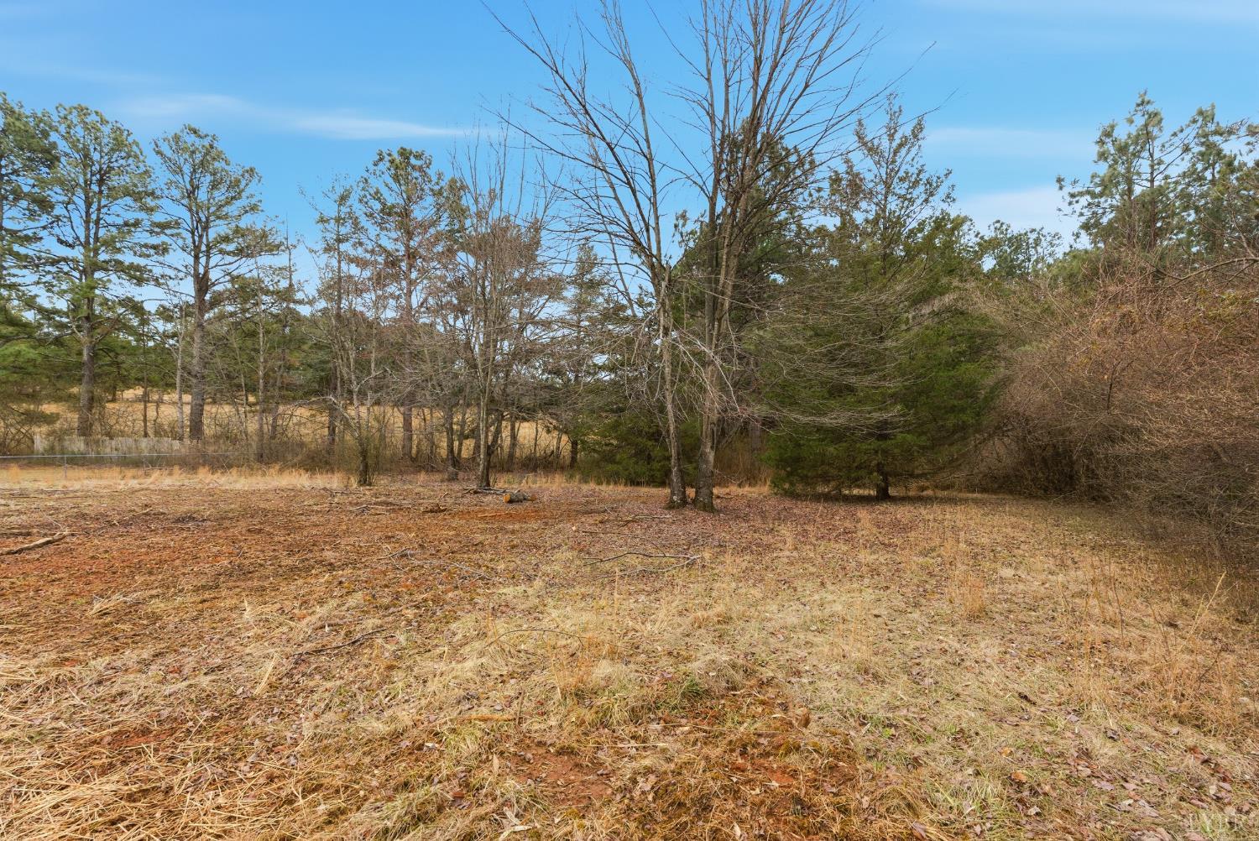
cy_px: 420
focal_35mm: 16
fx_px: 560
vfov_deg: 73.8
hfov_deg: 96.7
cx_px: 630
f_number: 8
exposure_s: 1/2500
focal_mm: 16
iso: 1600
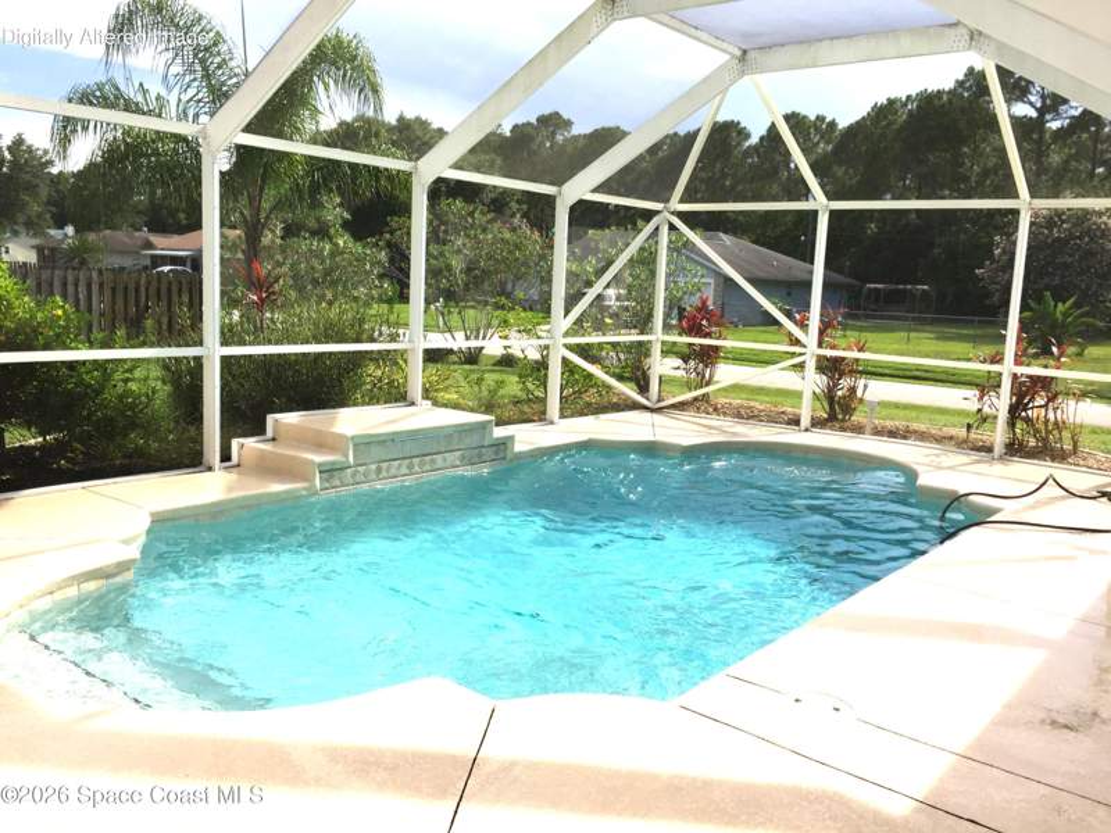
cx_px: 556
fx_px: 931
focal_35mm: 29
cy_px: 416
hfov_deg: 61.7
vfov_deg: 48.2
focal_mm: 4.15
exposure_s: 1/1130
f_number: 2.2
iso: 32
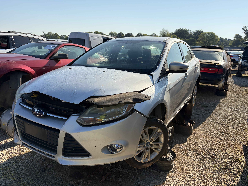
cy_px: 93
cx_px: 124
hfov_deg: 67.3
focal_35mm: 26
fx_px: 186
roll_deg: -2.8
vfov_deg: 53.1
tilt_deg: -14.0
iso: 50
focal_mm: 5.96
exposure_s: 1/3831
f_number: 1.6
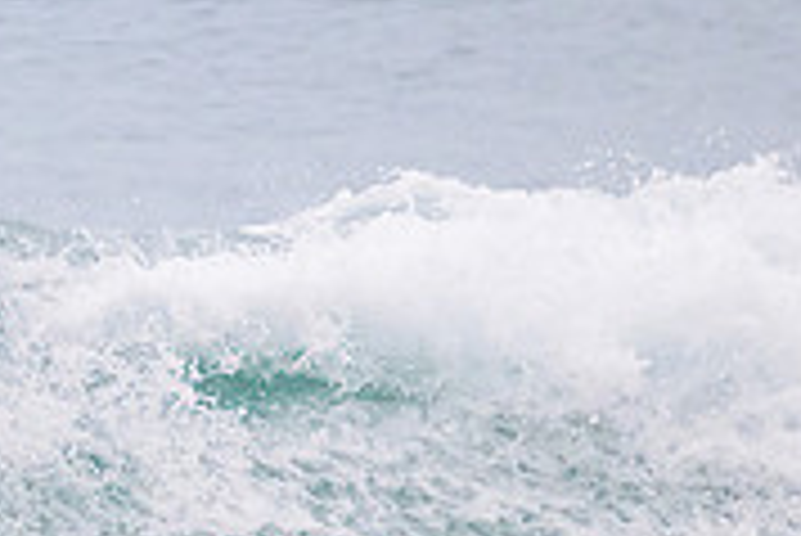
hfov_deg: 0.7
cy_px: 455
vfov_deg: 0.5
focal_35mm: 2829
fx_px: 62995
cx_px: -455
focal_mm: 800
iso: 4500
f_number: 11
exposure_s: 1/1250
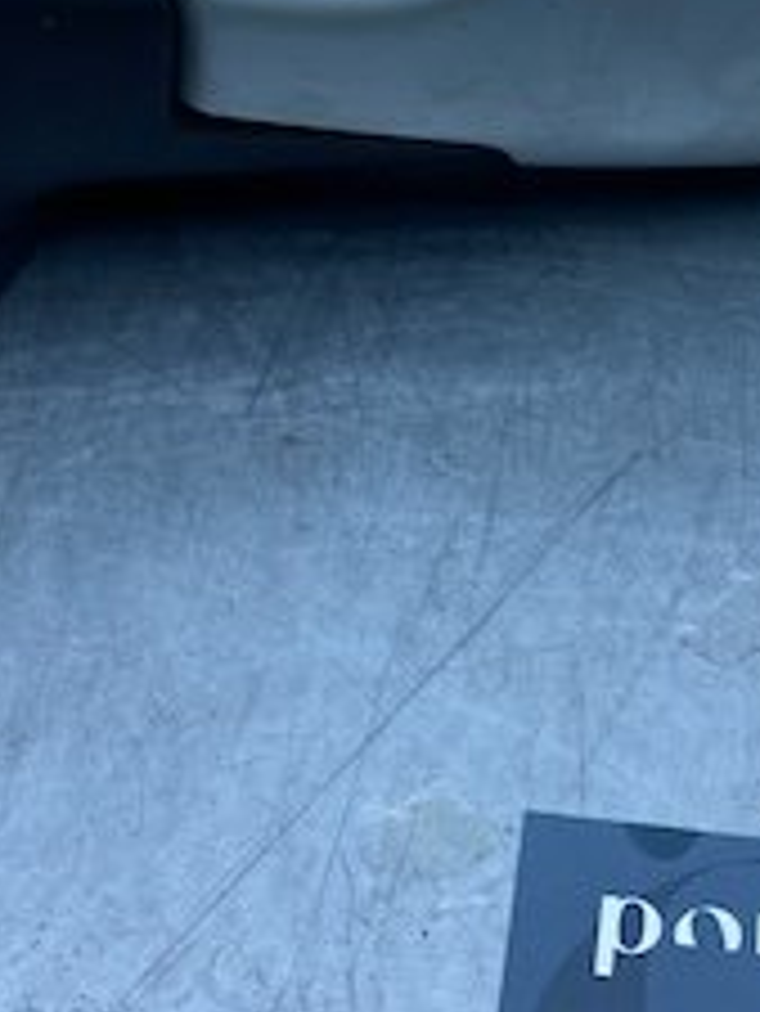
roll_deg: -0.7
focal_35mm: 74
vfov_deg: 25.4
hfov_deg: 19.8
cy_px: 81
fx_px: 2164
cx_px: 540
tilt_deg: -40.1
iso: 32
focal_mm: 4.25
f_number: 1.8
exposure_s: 1/934
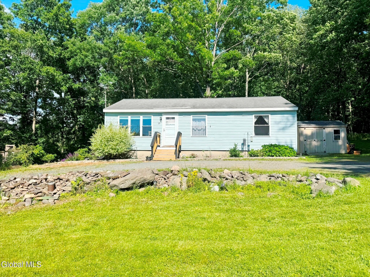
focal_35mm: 24
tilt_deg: +4.2
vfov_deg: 56.8
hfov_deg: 71.6
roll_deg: -1.5
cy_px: 138
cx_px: 185
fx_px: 257
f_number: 1.78
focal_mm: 6.76
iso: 80
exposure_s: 1/4950
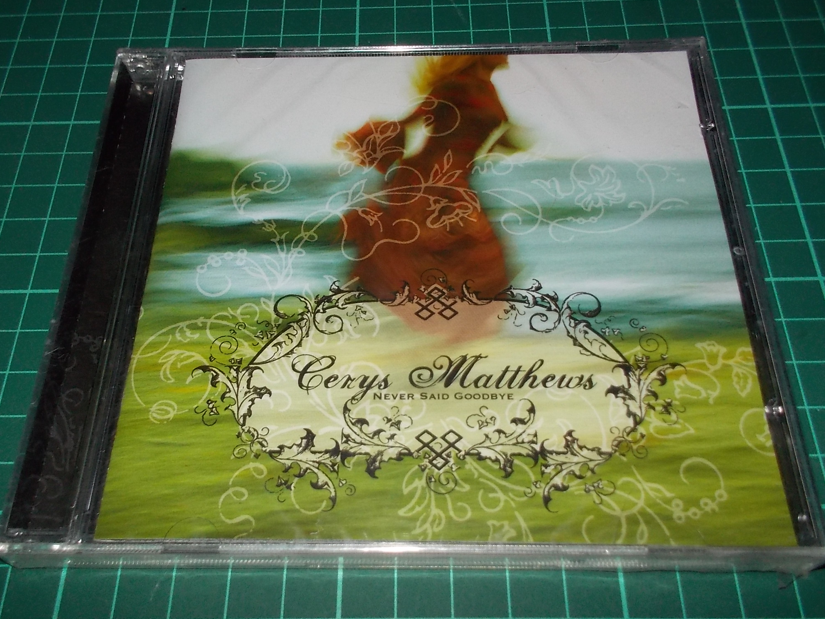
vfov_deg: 42.9
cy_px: 339
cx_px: 395
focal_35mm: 33
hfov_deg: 55.3
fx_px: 786
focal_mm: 4.1
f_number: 3.3
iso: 200
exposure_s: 1/30
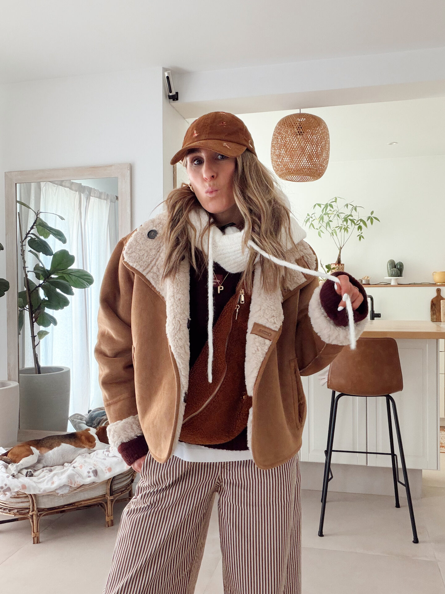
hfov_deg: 46.8
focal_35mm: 30
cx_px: 222
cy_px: 297
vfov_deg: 60.0
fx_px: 514
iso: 80
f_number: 1.9
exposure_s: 1/60
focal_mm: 2.71
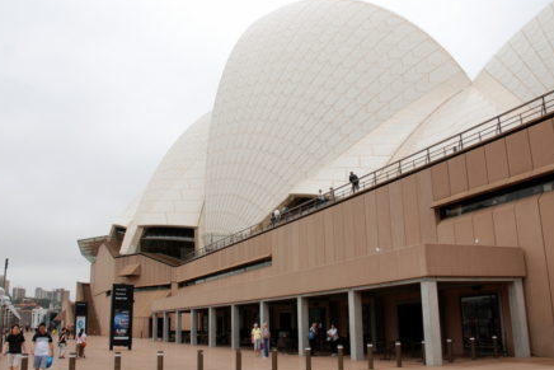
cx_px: 260
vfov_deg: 42.3
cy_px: 194
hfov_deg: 60.2
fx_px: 477
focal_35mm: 31
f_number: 6.3
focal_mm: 18
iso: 100
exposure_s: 1/160
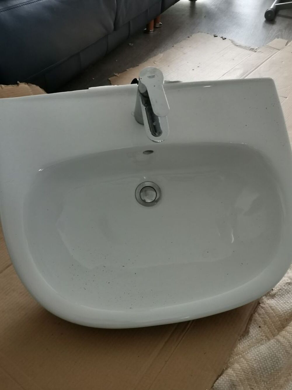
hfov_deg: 45.4
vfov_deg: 58.3
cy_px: 195
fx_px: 349
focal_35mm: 31
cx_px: 146
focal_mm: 4.75
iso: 500
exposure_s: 1/33.3
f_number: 1.8
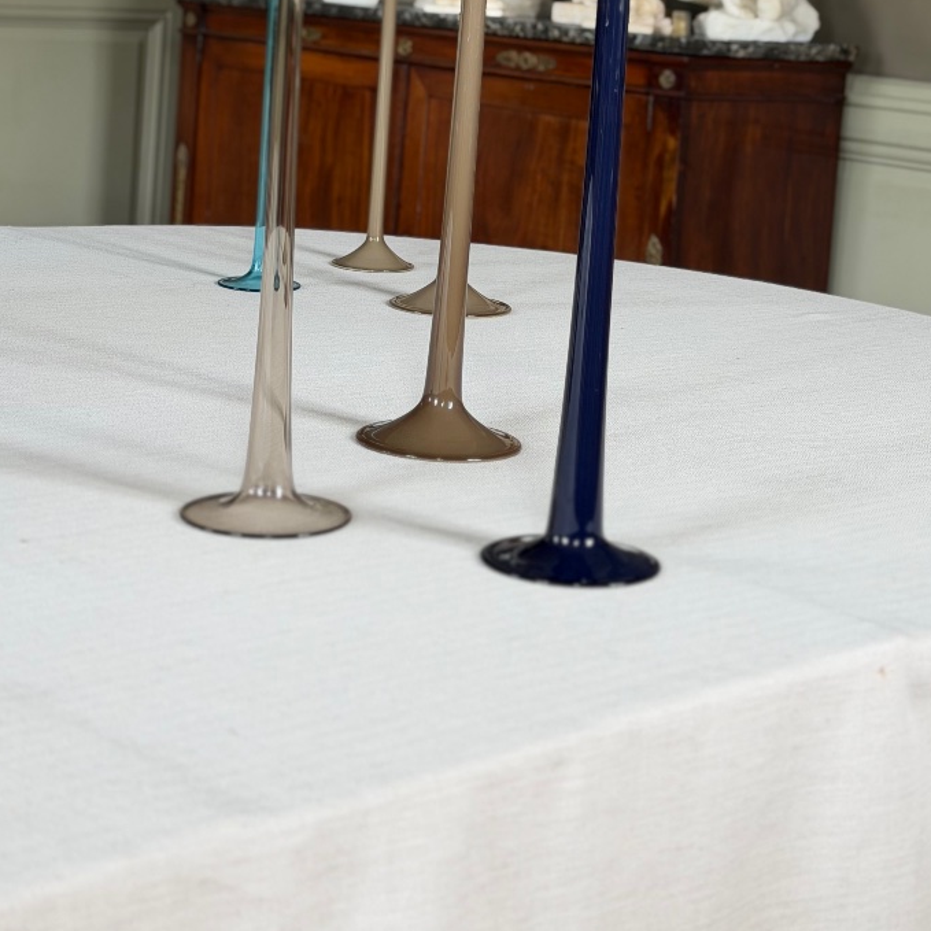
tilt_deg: -4.6
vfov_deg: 22.6
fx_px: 2282
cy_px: 145
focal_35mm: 75
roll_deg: -3.4
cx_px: 516
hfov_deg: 23.0
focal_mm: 6.76
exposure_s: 1/121
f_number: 1.78
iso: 64
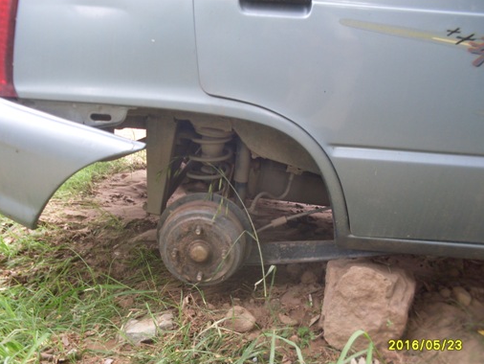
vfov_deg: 36.0
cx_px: 235
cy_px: 191
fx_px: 560
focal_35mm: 40
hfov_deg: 46.8
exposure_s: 1/60
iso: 100
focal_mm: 6.3
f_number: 2.8
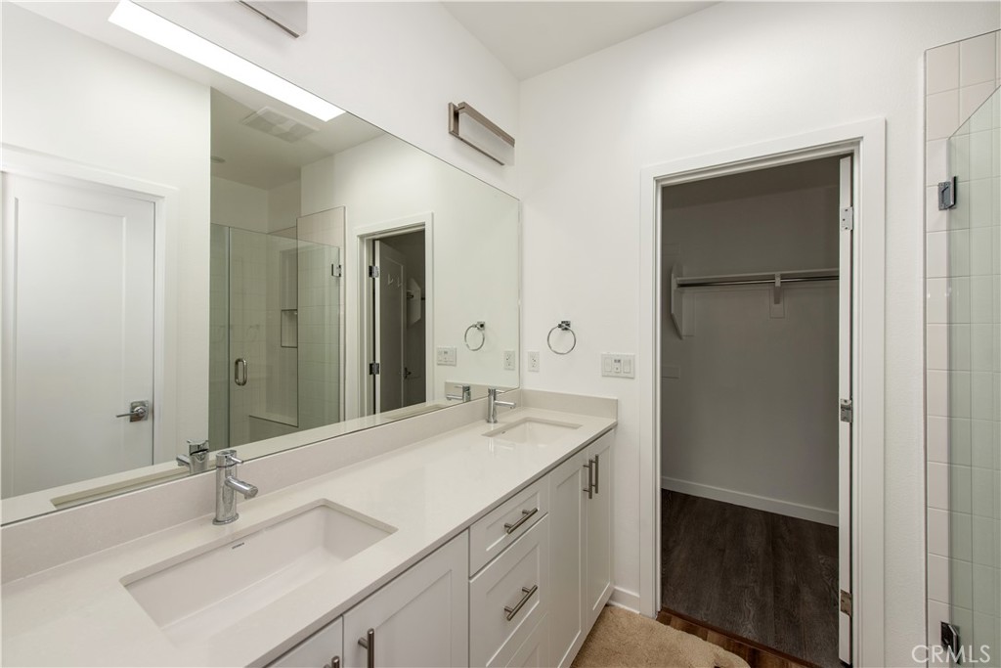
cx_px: 500
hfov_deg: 104.2
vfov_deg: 81.2
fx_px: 389
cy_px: 334
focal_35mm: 14
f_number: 5.6
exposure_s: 1/125
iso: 320
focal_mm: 14
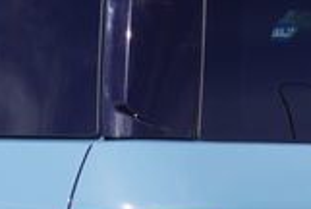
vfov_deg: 5.1
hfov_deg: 7.7
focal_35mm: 267
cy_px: 399
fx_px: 2311
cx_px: 330
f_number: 9
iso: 100
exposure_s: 1/125
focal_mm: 28
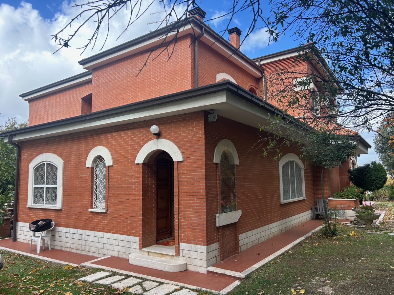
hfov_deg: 67.3
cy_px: 148
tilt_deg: +5.3
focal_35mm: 26
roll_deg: +0.5
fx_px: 296
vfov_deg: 53.1
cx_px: 197
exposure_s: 1/873
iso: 50
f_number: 1.5
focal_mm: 5.7
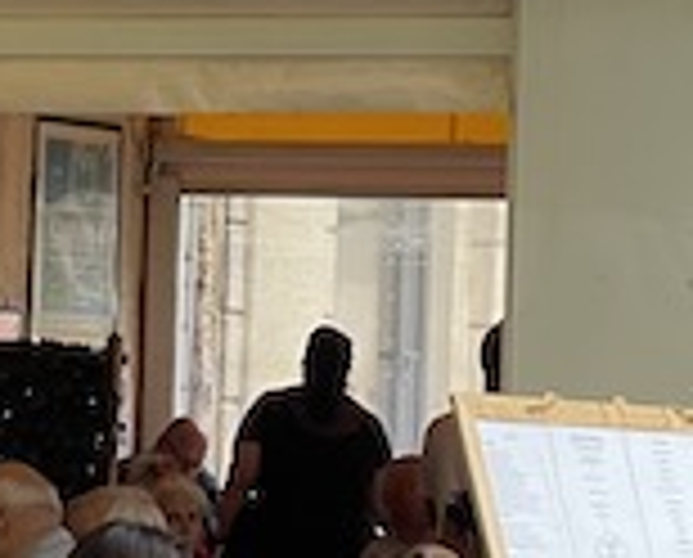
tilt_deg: -1.1
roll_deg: -0.8
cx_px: 410
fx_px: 5408
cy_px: 472
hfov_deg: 7.3
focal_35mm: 263
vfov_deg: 5.9
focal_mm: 6
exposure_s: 1/262
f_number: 2
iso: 25
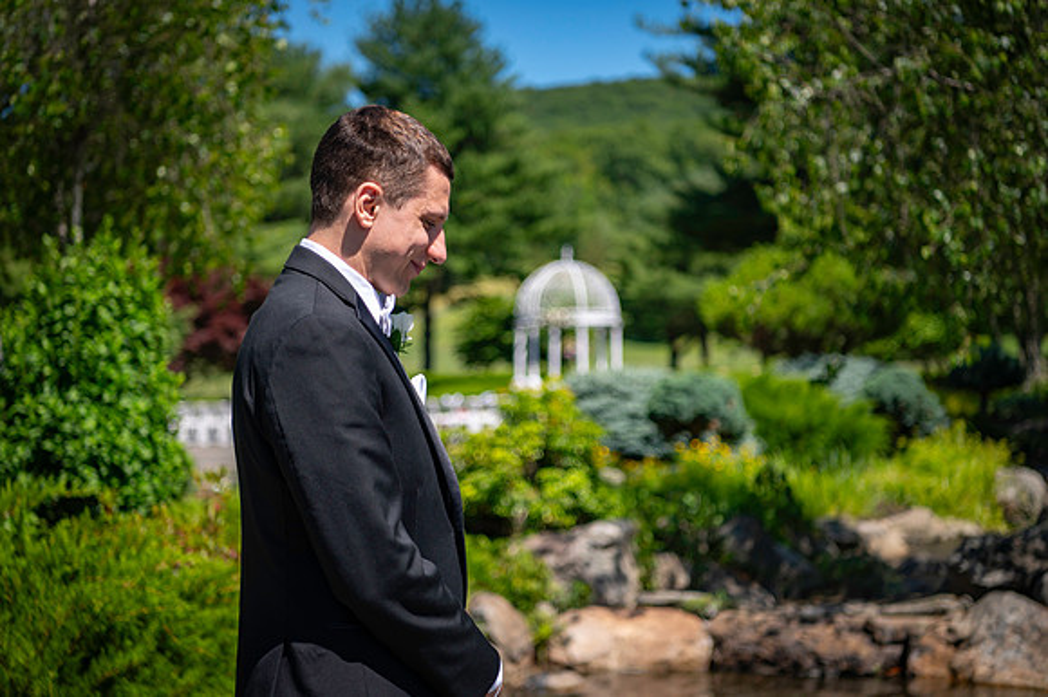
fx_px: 1804
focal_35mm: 62
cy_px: 348
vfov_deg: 21.9
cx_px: 524
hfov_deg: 32.4
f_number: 2.8
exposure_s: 1/3200
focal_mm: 62
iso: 250
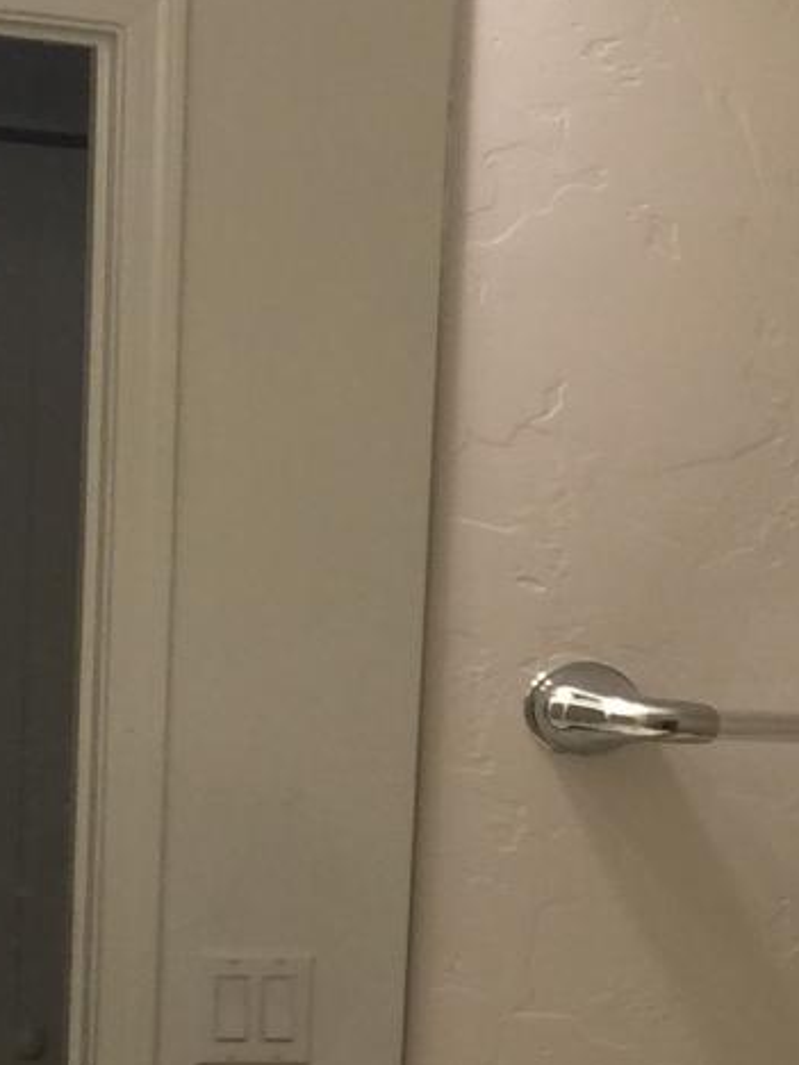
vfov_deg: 15.6
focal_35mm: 124
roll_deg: -4.1
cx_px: 1095
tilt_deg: -9.6
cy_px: 1097
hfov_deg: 11.6
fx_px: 3816
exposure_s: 1/15
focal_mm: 4.15
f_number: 2.2
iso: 32
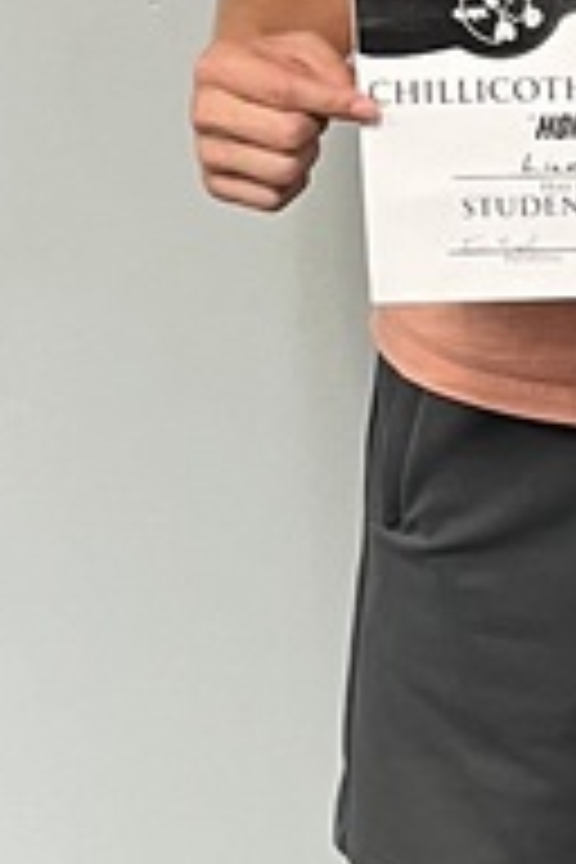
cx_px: 688
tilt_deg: -12.5
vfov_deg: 13.8
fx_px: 3456
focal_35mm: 144
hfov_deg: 9.4
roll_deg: +1.7
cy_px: -180
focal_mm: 5.1
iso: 160
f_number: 1.6
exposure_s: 1/60
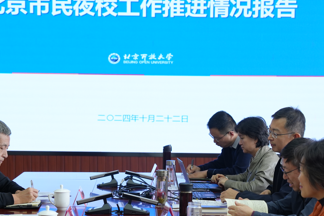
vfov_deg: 12.5
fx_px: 981
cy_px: 162
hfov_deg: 18.7
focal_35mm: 109
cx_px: 144
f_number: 4
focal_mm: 54
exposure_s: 1/160
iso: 640
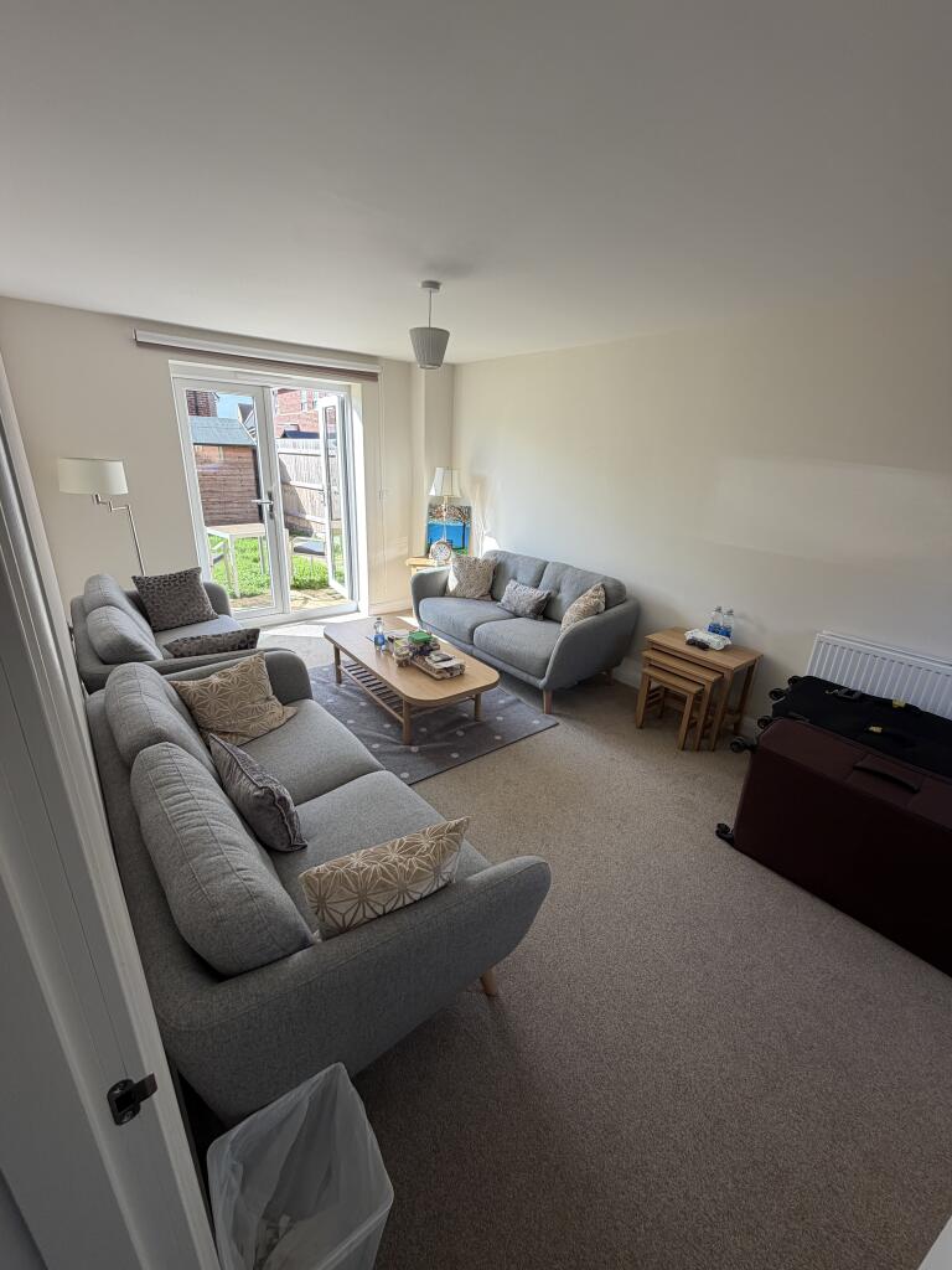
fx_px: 513
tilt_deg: -19.5
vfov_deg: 102.1
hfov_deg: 85.7
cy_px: 635
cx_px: 476
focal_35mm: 14
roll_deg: -3.3
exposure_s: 1/159
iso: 40
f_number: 2.2
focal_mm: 2.22
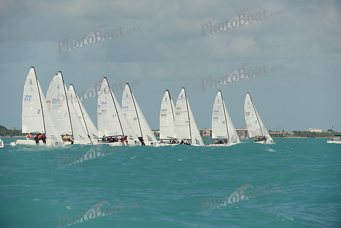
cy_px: 114
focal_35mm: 200
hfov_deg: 10.3
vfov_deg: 6.9
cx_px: 170
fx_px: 1895
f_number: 5.6
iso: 200
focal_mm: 200
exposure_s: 1/2000
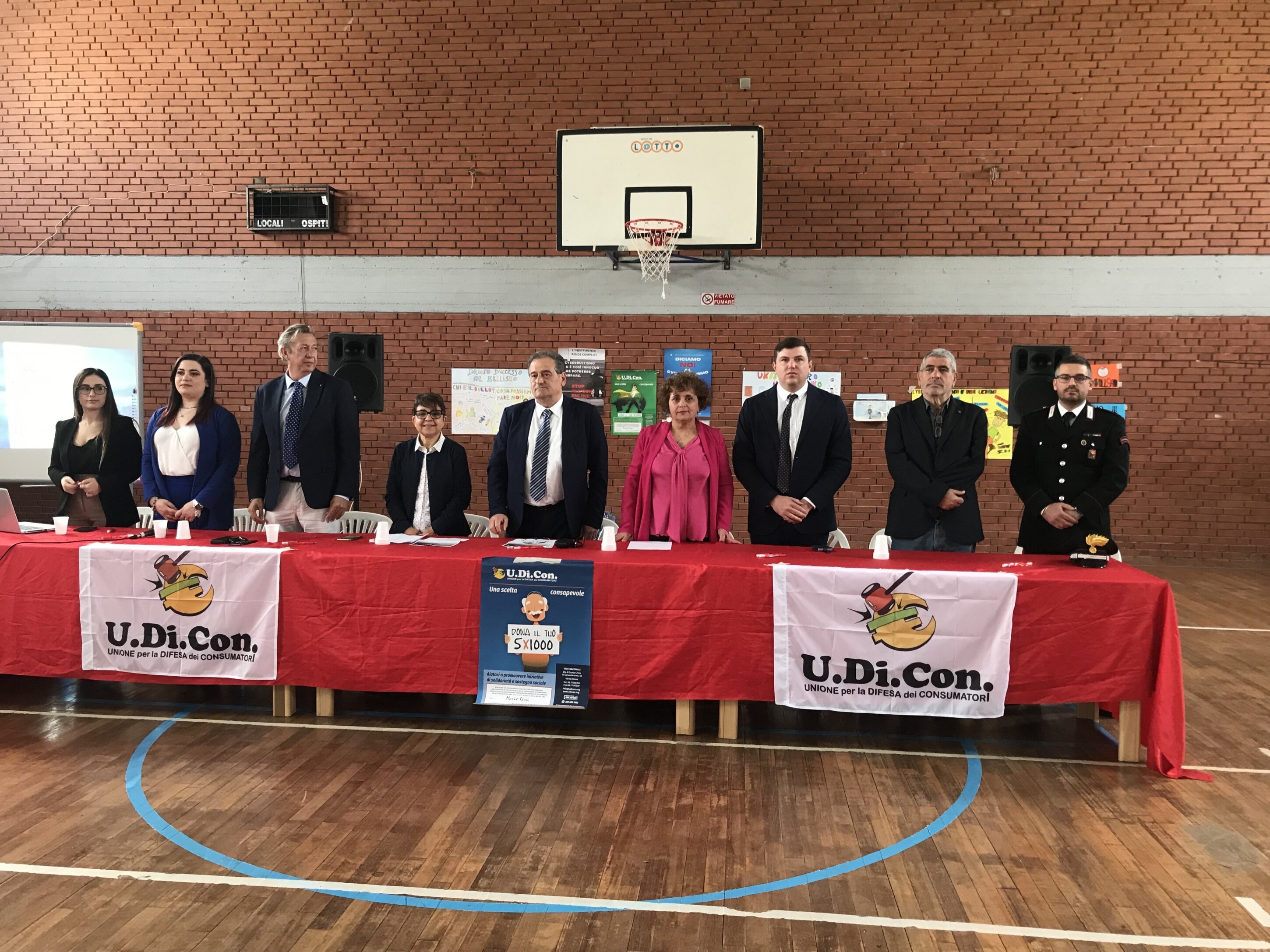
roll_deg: -0.3
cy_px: 476
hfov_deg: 63.4
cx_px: 635
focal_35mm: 28
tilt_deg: -4.1
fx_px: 1027
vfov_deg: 49.7
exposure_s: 1/24
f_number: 1.8
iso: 40
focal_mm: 3.99
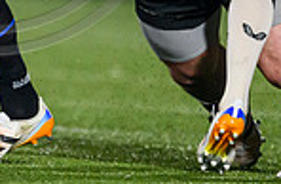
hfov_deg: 0.9
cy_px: -111
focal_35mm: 2382
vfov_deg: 0.6
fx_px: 18495
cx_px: -56
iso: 5000
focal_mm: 560
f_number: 4
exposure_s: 1/1600
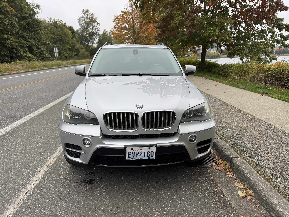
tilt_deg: -15.3
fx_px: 200
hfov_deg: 71.6
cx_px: 144
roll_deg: +1.7
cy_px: 108
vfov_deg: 56.8
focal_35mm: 24
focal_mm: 6.76
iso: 80
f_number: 1.78
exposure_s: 1/577
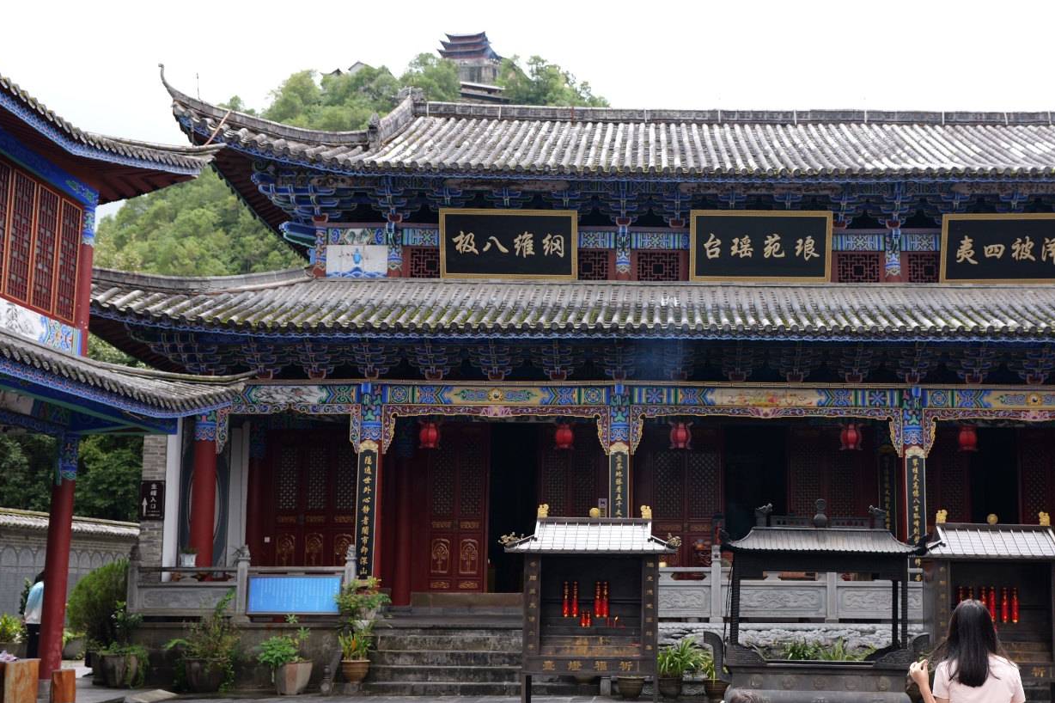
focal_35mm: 43
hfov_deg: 44.9
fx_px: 1260
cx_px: 680
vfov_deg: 31.1
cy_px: 420
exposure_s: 1/200
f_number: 4.5
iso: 100
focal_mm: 33
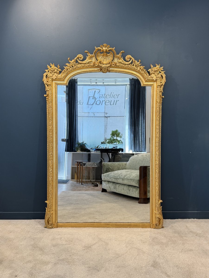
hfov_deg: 56.8
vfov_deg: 71.6
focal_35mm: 24
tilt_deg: -7.2
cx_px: 104
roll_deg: -0.4
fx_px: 193
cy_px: 139
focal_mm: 6.76
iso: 64
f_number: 1.78
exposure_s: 1/182
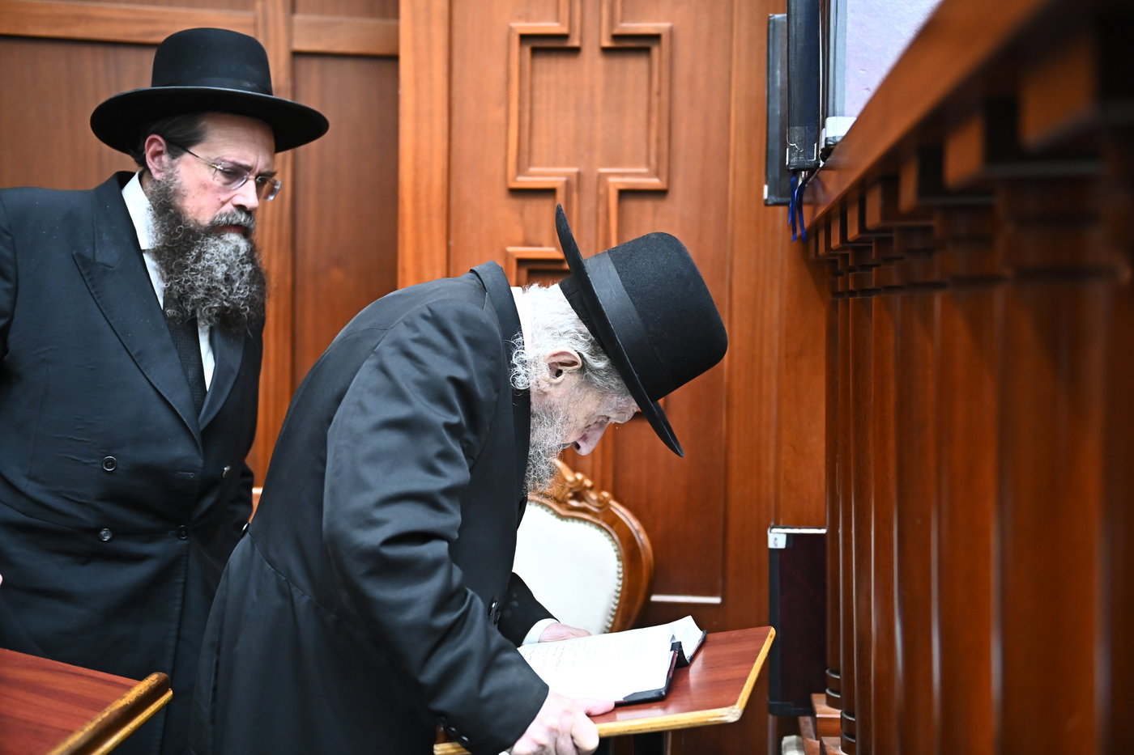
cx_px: 567
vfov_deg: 30.5
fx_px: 1386
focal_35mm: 44
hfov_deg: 44.5
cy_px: 378
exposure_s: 1/160
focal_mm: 44
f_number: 2.8
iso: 3200
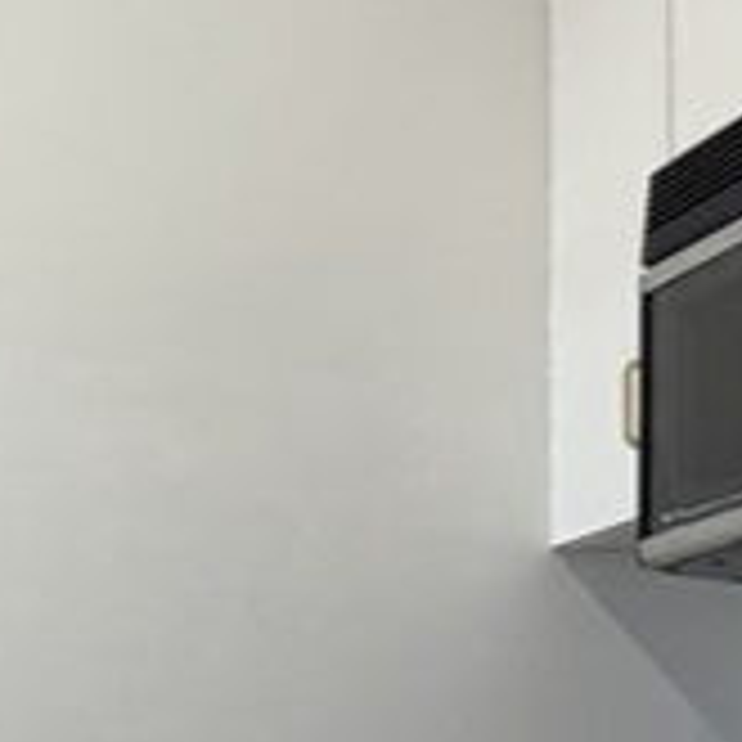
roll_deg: +1.3
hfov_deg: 12.8
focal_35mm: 132
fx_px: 3201
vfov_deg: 12.8
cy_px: 922
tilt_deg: -0.3
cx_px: -211
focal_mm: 6.76
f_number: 1.78
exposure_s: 1/120
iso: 125
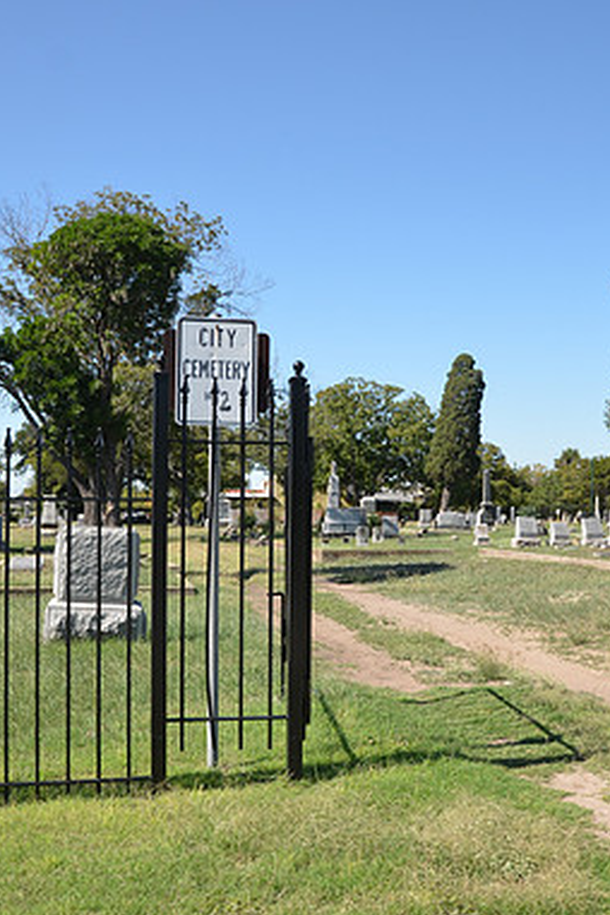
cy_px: 459
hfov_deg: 34.4
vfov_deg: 49.8
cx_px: 319
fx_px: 985
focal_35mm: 39
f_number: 6.3
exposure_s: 1/160
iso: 200
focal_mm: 17
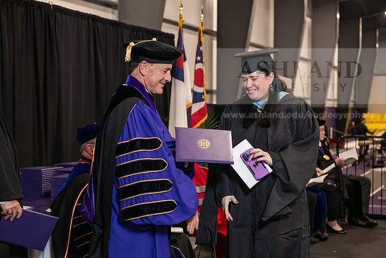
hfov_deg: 28.8
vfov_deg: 19.5
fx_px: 751
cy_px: 129
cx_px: 193
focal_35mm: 70
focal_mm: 70
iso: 2000
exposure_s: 1/125
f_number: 5
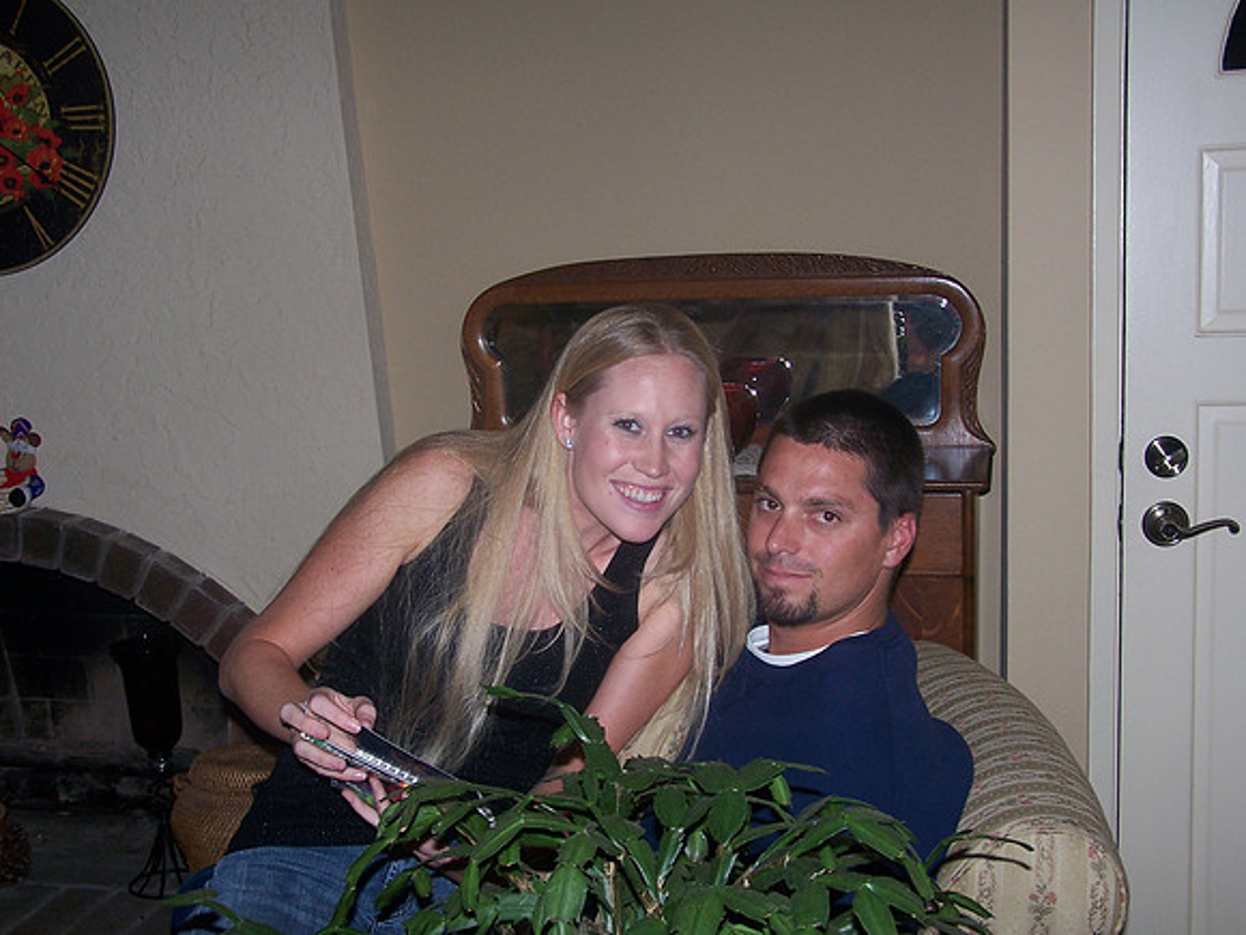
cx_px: 623
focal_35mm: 48
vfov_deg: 30.3
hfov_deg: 39.7
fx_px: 1728
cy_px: 468
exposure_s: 1/60
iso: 80
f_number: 3
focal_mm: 8
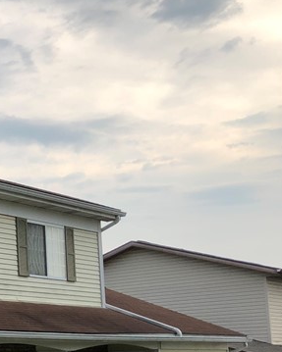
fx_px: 814
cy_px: 308
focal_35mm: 78
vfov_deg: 23.9
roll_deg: +1.0
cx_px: -214
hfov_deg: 16.6
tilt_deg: +3.4
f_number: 1.8
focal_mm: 3.99
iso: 20
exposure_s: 1/774
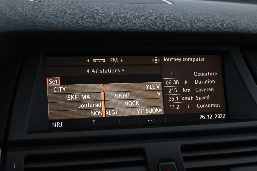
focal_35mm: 58
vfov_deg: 23.2
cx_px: 128
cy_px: 86
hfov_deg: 34.2
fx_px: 418
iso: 2500
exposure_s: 1/25
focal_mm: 39
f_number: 5.6
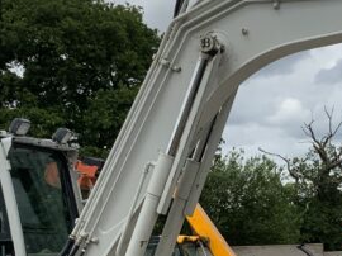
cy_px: 243
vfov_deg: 13.3
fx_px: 1086
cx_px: 239
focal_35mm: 110
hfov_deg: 17.8
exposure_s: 1/2427
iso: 16
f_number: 1.8
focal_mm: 3
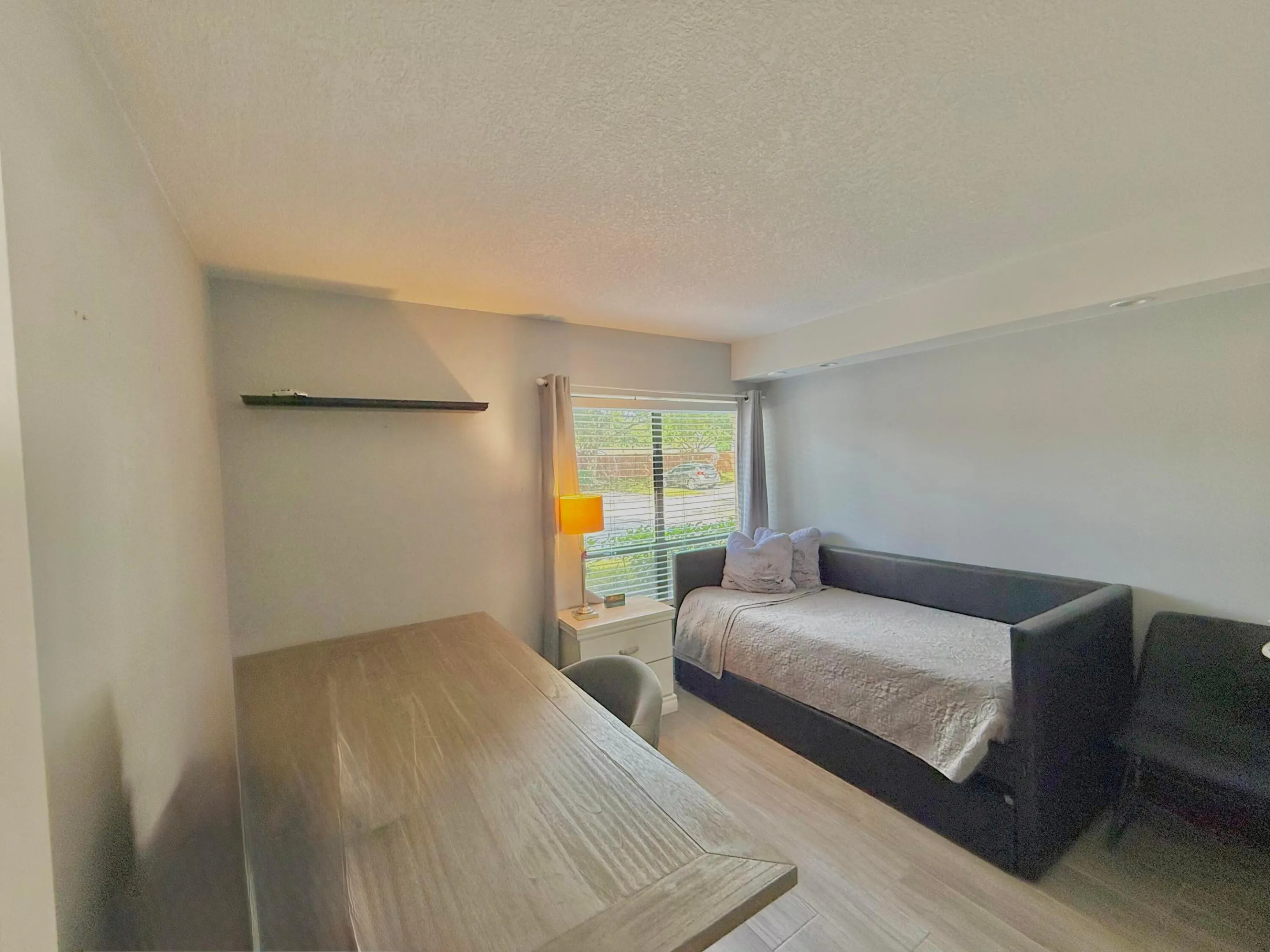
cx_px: 635
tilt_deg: +0.4
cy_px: 476
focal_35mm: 14
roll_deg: +2.2
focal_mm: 2.22
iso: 200
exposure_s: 1/120
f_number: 2.2
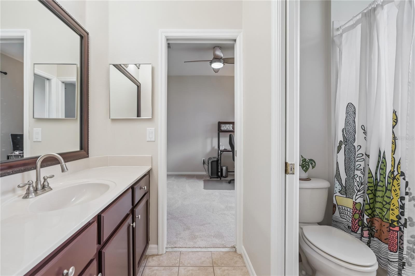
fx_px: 184
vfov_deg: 73.7
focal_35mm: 16
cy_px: 138
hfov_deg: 96.7
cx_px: 208
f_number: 9
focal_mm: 16
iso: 400
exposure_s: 1/125
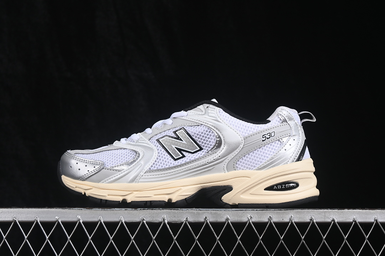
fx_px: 802
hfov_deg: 27.0
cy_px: 128
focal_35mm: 75
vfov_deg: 18.2
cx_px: 192
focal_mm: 50
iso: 160
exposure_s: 1/80
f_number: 8
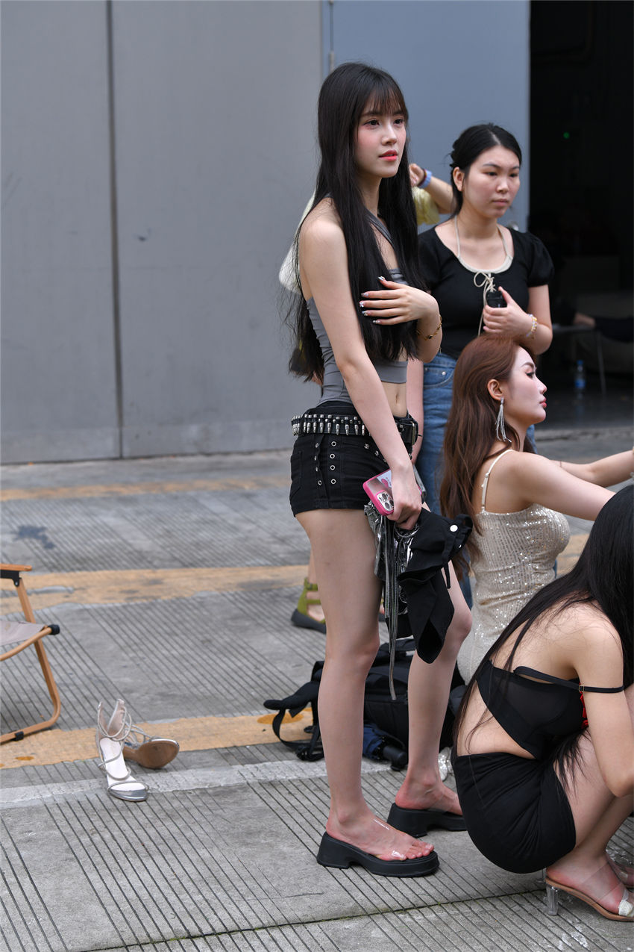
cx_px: 317
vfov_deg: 28.8
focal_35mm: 70
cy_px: 476
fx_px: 1849
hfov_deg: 19.5
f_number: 4.5
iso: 360
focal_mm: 70
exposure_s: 1/400
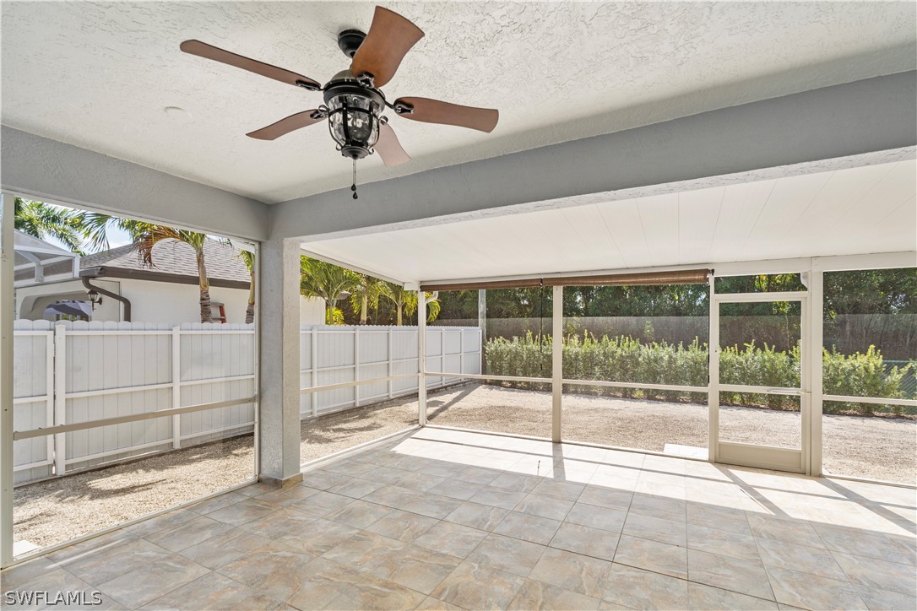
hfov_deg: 96.7
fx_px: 408
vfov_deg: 73.7
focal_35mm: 16
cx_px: 458
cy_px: 306
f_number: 5
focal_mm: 16
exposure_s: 1/250
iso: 100
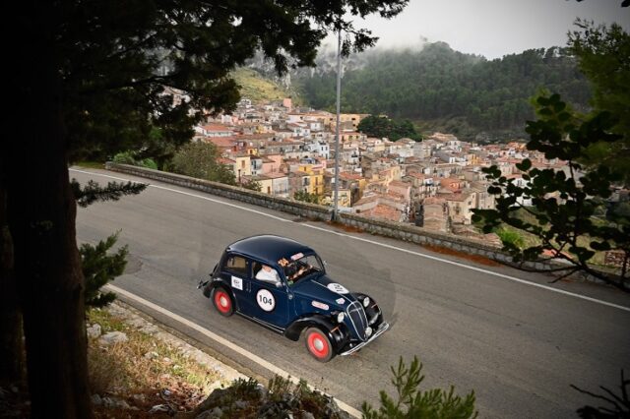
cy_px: 210
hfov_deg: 63.7
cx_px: 315
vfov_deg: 44.9
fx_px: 507
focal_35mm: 29
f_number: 7.1
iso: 1600
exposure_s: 1/500
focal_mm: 29
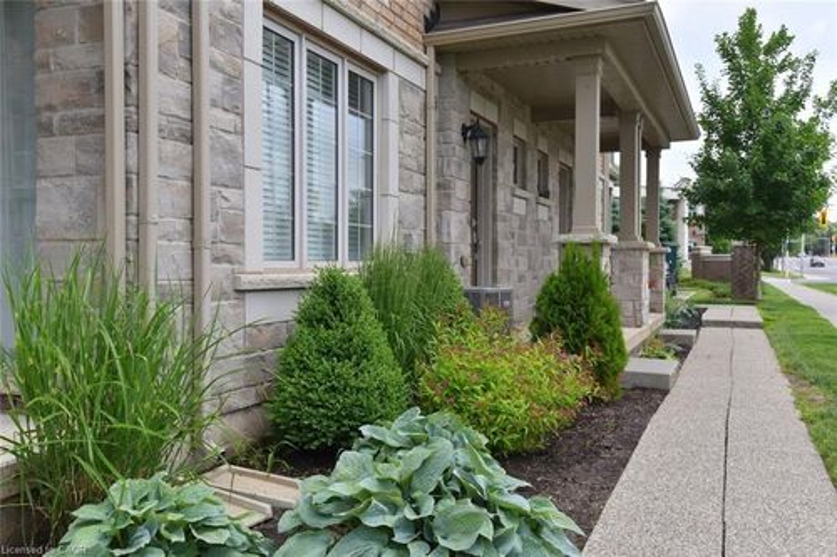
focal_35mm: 35
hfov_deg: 54.5
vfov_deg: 37.8
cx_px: 418
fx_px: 813
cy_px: 278
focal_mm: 35
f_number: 11
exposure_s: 1/500
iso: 500
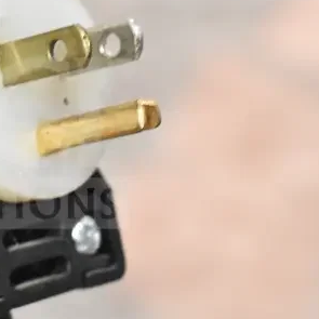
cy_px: 143
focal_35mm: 145
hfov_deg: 11.9
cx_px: 8
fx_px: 1511
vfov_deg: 12.1
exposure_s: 1/160
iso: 6400
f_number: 8
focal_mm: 55
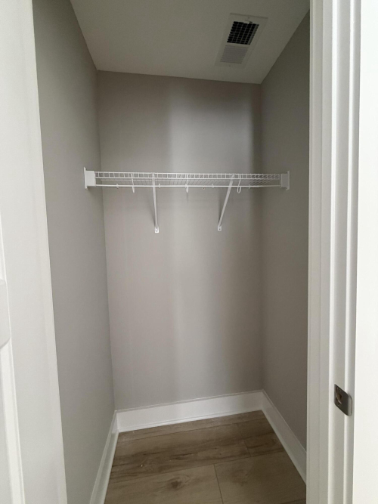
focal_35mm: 14
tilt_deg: -2.8
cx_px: 189
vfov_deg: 102.1
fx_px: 204
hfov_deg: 85.7
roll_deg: +2.0
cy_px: 252
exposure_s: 1/60
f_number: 2.2
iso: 400
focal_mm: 2.22
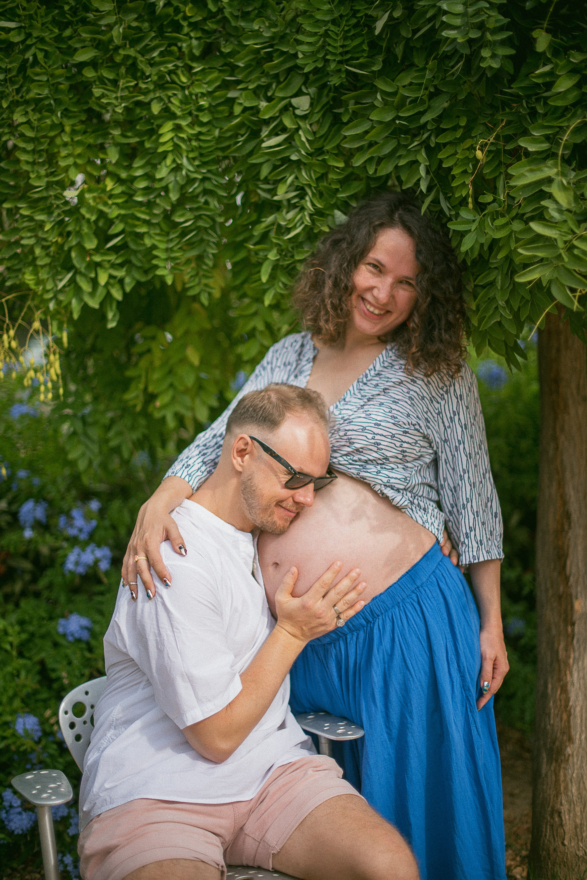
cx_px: 294
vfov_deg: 39.6
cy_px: 440
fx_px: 1222
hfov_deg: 27.0
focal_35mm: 50
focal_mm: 50
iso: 100
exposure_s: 1/4000
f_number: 1.4
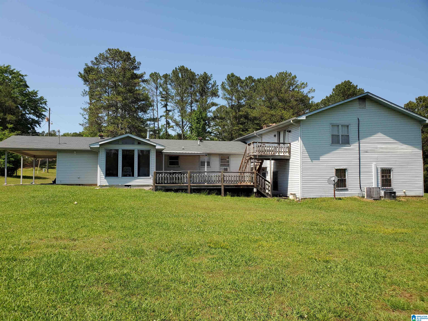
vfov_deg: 53.1
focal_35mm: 26
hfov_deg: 67.3
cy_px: 160
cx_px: 214
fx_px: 321
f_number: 2.4
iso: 50
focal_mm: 4.3
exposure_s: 1/1205
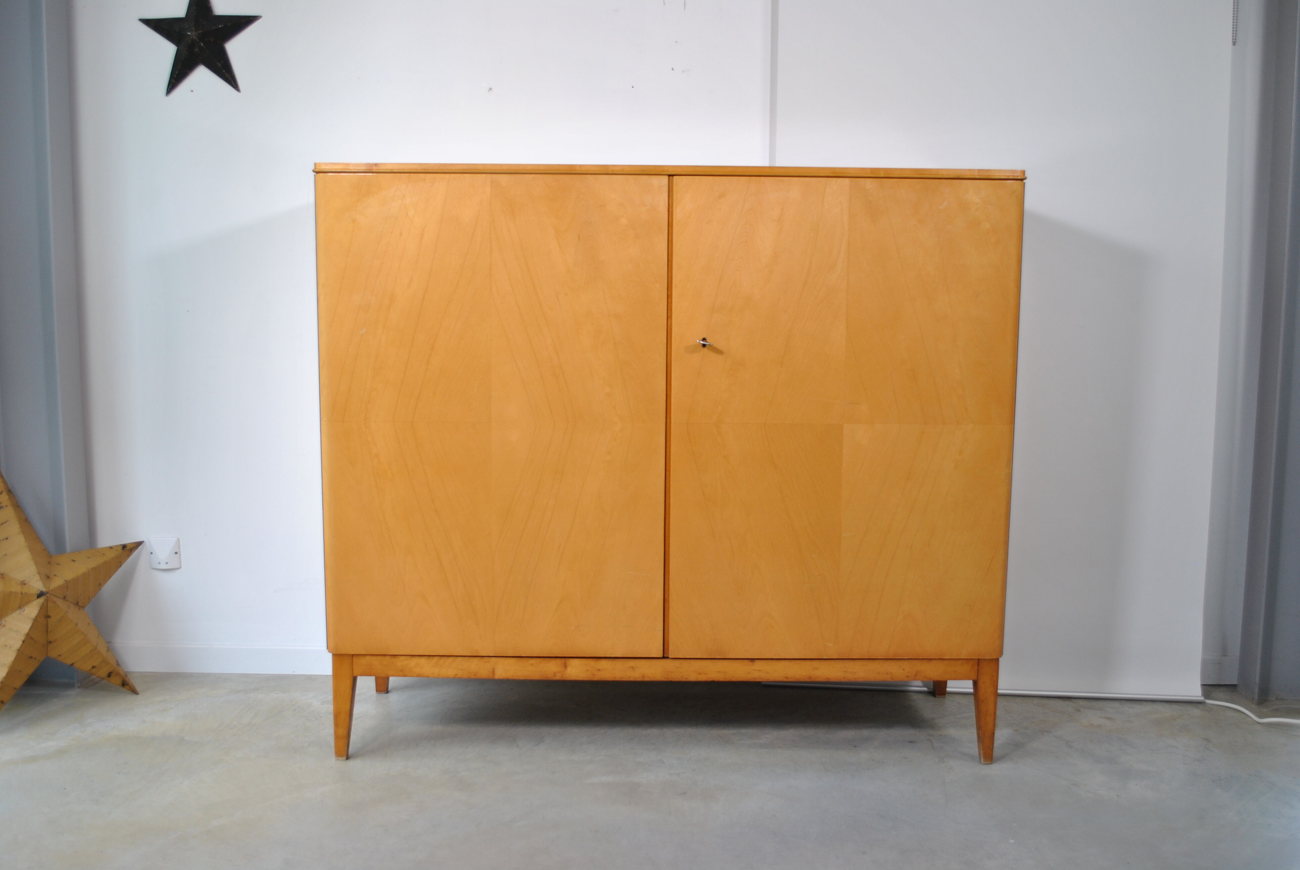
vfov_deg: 40.1
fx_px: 1193
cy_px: 435
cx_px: 650
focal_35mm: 33
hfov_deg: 57.2
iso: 200
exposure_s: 1/50
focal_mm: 22
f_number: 4.5
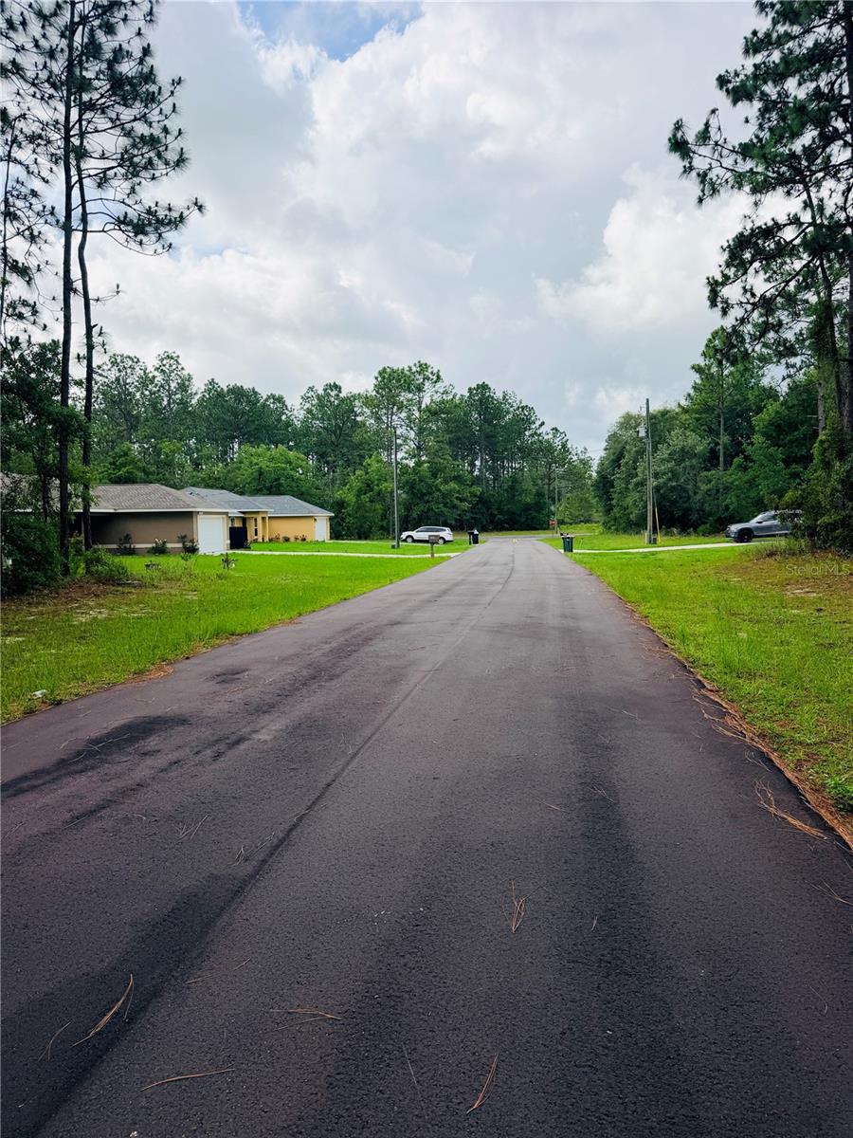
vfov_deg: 71.6
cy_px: 569
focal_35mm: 24
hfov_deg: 56.8
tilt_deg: -3.4
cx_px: 426
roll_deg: -0.2
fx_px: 789
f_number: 1.78
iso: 80
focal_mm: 6.76
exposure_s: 1/4975
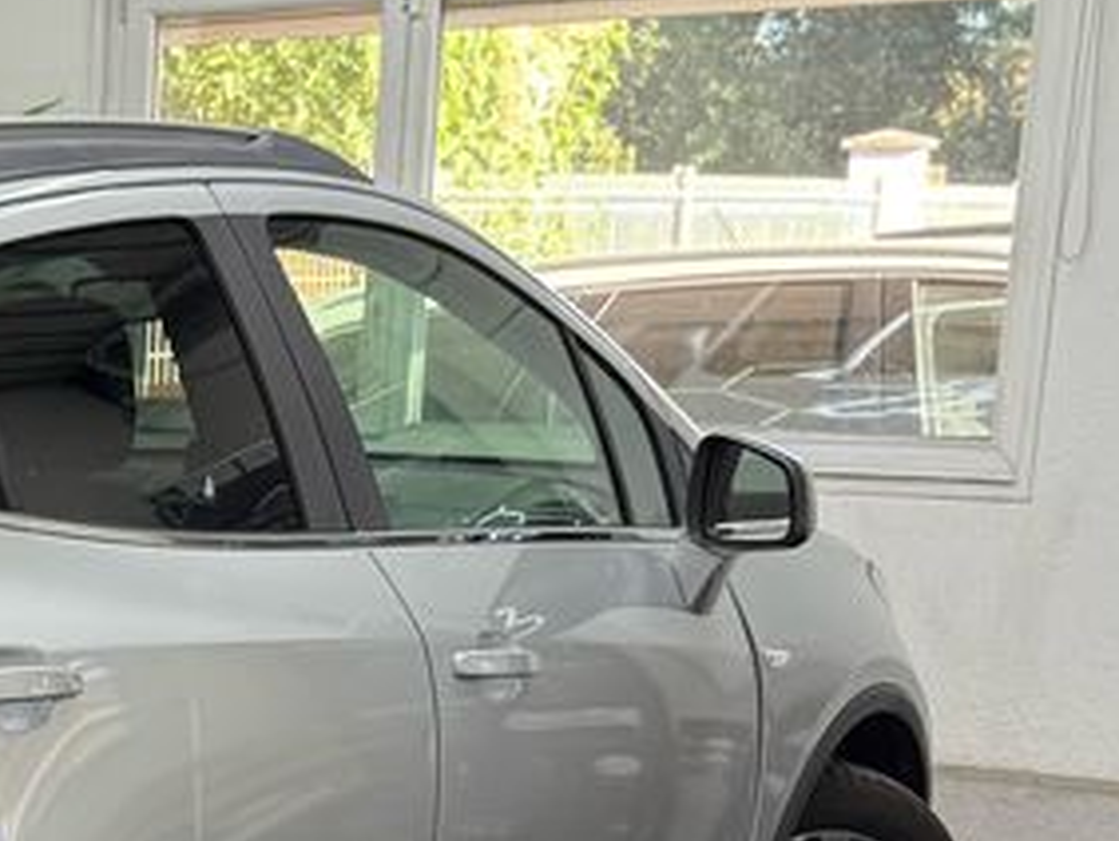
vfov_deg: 16.9
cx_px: -341
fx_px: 2750
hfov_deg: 20.9
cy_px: 916
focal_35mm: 85
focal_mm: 6.76
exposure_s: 1/121
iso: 160
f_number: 1.78
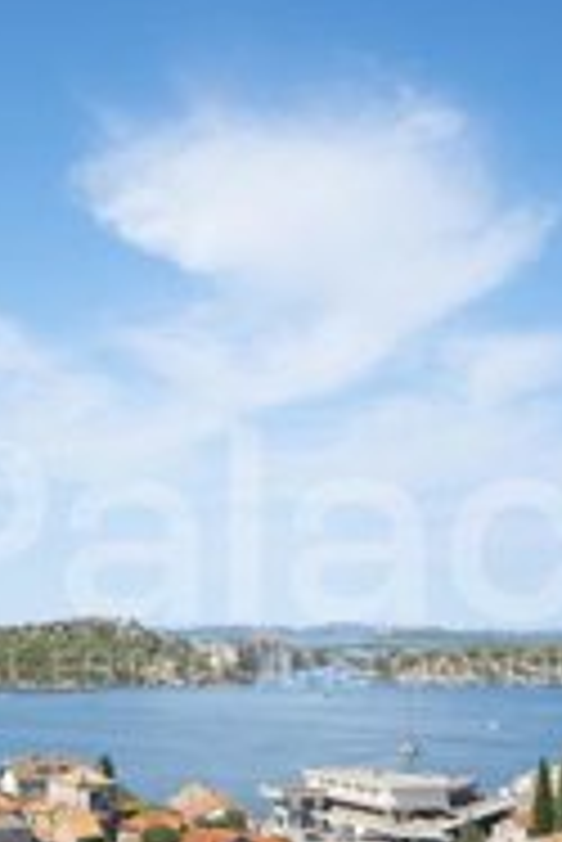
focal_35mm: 64
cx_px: 144
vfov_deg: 31.1
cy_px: 572
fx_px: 1496
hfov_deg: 21.1
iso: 100
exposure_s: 1/400
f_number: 5.6
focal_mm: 20
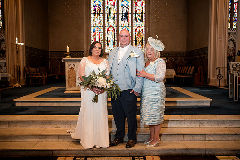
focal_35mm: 35
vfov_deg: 37.9
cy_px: 80
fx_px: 233
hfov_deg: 54.4
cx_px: 120
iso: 800
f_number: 3.5
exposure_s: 1/160
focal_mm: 35
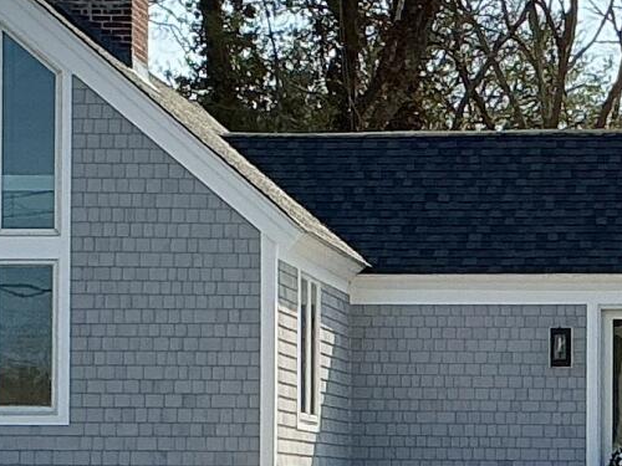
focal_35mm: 168
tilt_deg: +2.5
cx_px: 442
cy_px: 414
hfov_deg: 11.7
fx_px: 3019
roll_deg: -0.4
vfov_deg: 8.8
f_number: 1.8
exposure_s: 1/1848
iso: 25
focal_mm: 3
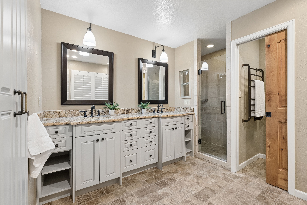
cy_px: 102
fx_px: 137
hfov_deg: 96.7
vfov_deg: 73.8
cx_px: 154
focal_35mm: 16
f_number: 8
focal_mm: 16
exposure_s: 1/10
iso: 800
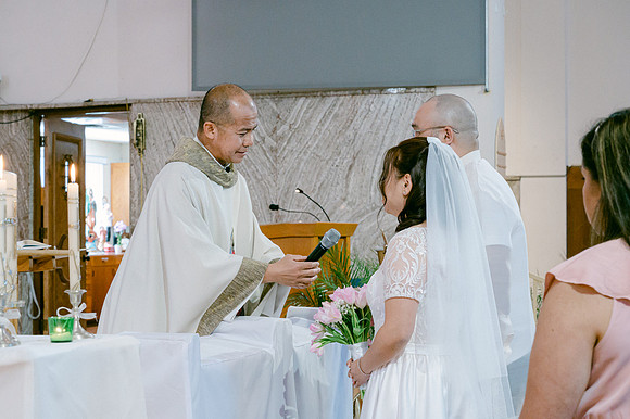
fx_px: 1256
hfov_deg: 28.2
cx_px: 310
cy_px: 208
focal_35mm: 72
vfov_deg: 18.9
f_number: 8
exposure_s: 1/125
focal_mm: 70
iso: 6400
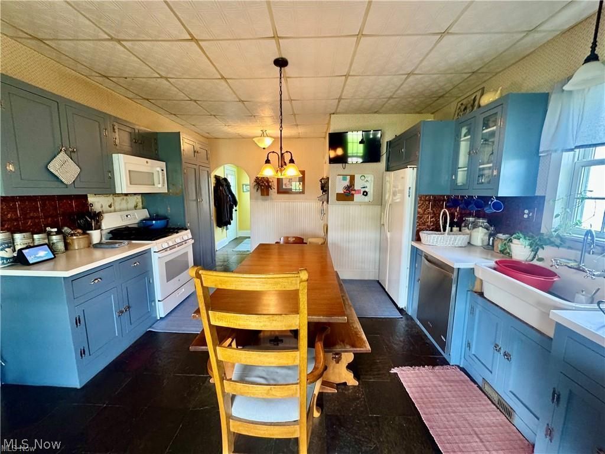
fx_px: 245
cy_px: 227
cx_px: 302
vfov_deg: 85.7
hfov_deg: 102.1
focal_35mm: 14
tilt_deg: -7.4
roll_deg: -0.5
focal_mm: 2.22
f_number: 2.2
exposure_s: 1/60
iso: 250
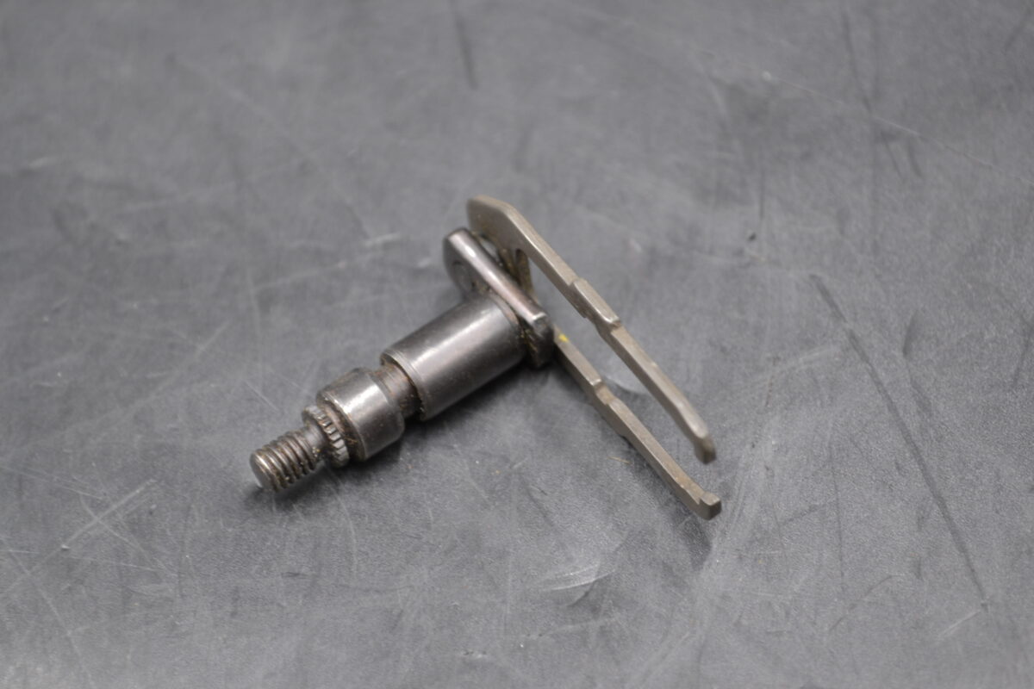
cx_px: 517
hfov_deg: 26.0
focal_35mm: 78
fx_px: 2240
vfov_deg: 17.5
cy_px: 344
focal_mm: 52
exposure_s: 1/20
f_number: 5.6
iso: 400
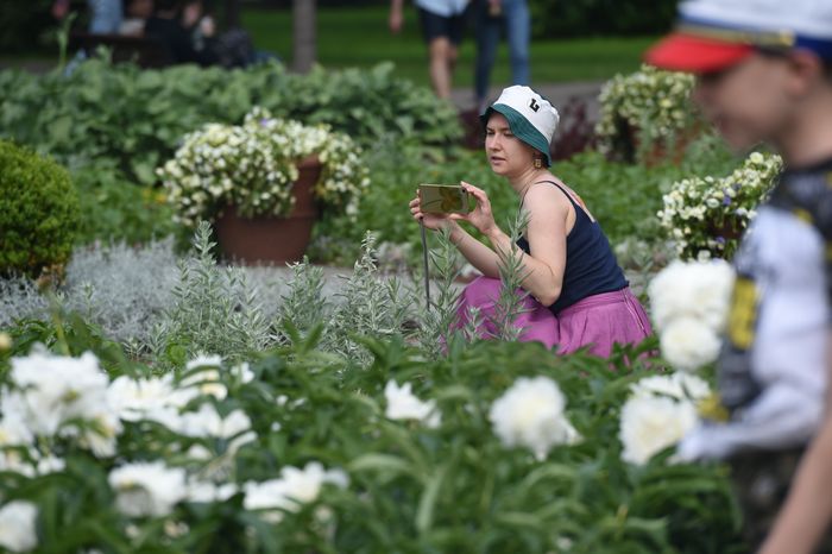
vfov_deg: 6.9
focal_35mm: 200
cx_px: 416
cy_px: 277
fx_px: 4620
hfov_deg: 10.3
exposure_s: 1/1000
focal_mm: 200
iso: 250
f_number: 5
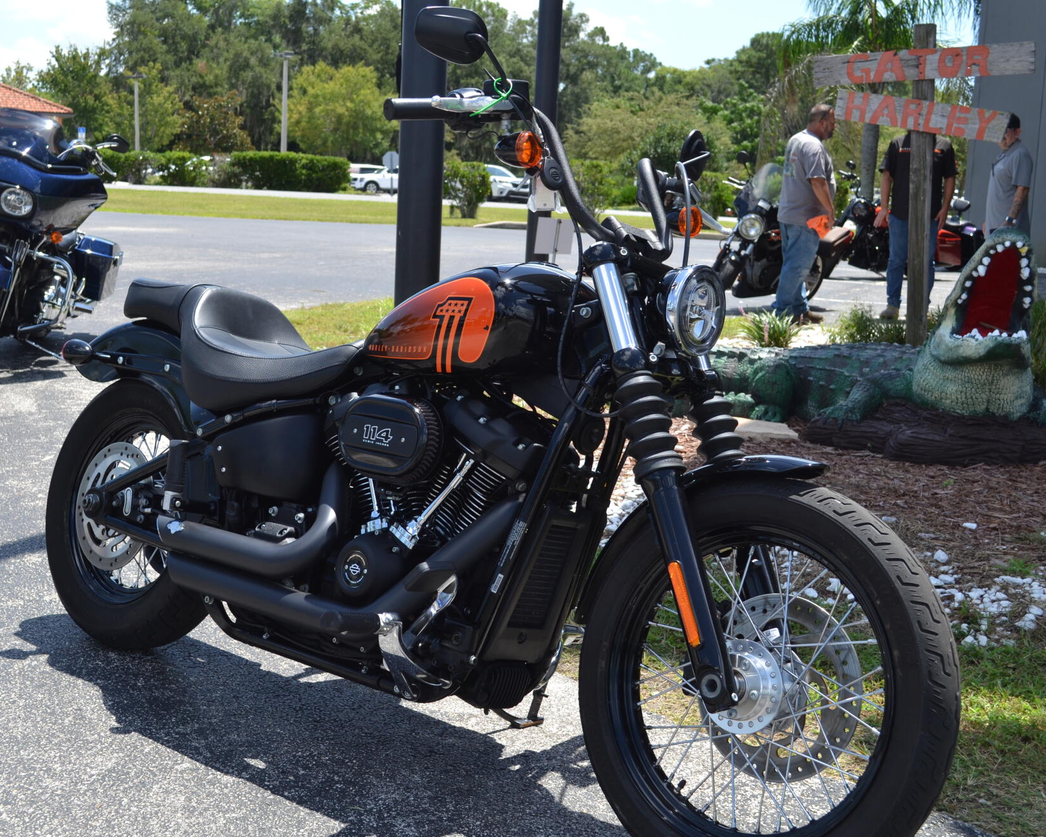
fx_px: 1486
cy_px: 424
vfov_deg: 31.5
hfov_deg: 38.7
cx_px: 468
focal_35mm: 48
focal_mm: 28
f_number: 6.3
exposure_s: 1/160
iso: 100
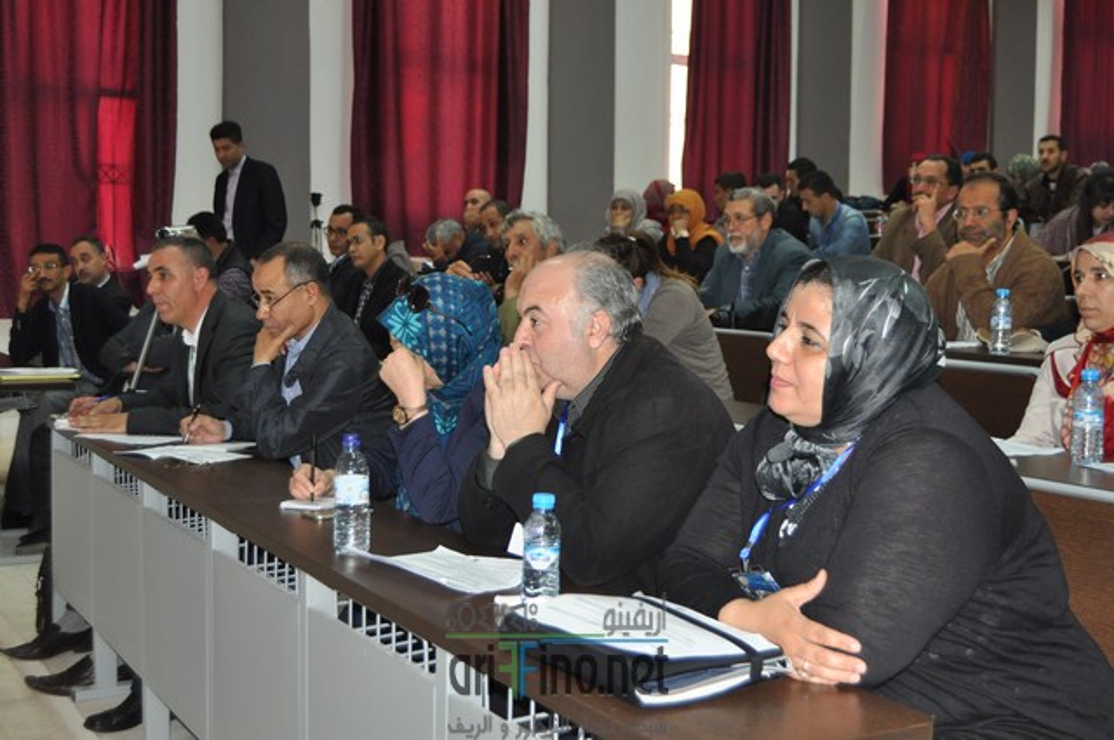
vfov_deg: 29.8
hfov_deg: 43.7
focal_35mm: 45
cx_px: 557
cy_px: 370
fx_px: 1391
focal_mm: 30
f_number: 4.2
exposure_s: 1/60
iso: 800
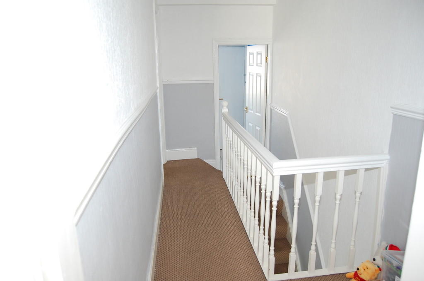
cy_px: 140
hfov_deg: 67.5
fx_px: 317
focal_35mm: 27
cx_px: 212
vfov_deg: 47.8
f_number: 3.5
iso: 400
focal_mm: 18
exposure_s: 1/30
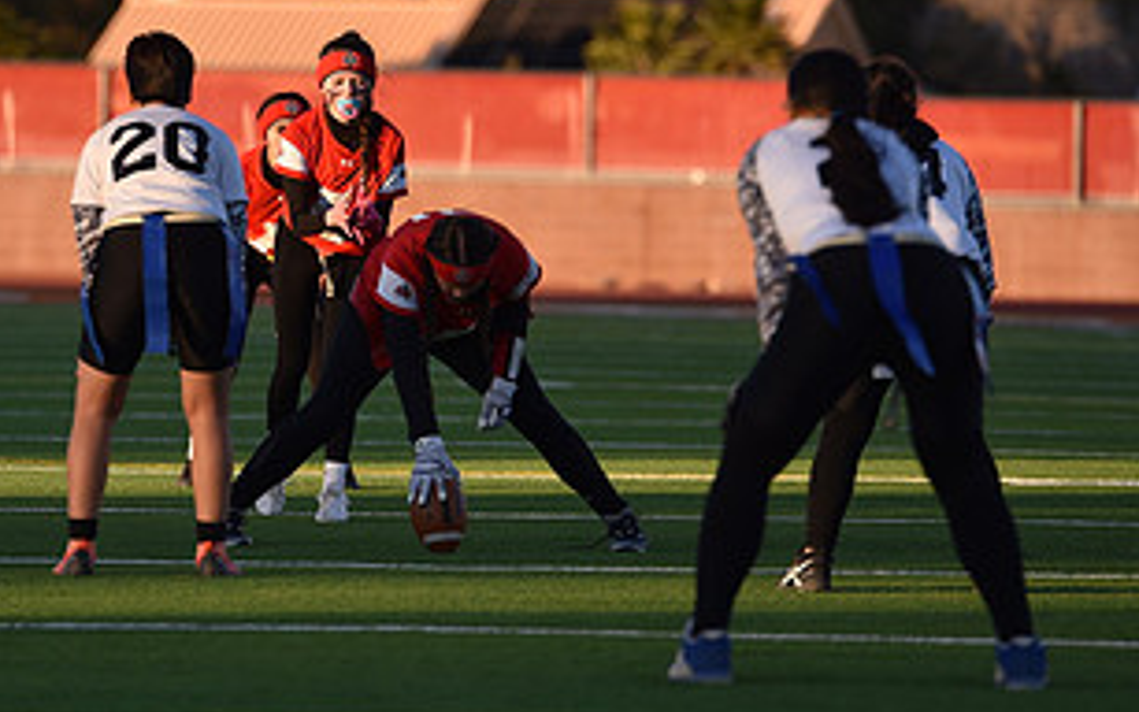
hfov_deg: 5.5
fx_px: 11953
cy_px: 106
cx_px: 349
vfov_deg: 3.4
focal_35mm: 385
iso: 180
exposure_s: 1/1250
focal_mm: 200
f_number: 2.8
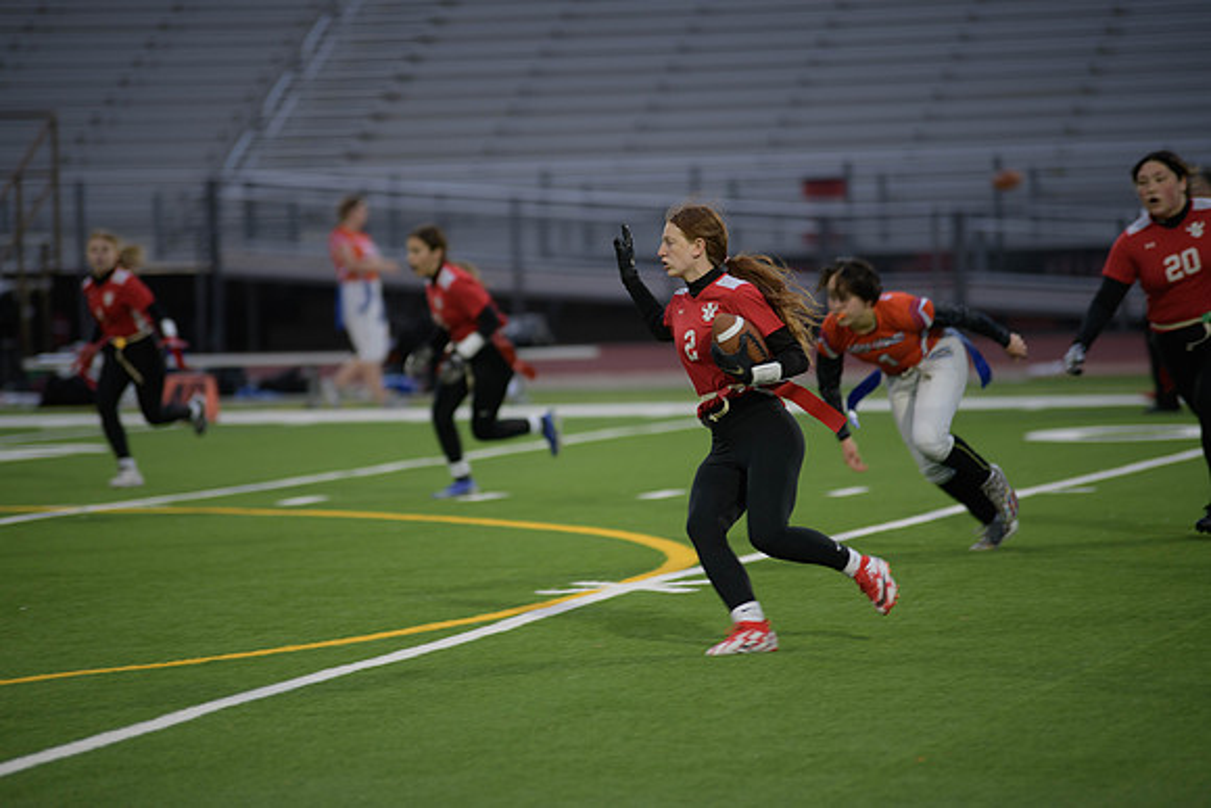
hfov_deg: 10.3
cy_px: 404
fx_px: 6729
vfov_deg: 6.9
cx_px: 606
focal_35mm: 200
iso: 360
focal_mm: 200
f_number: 2.8
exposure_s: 1/200
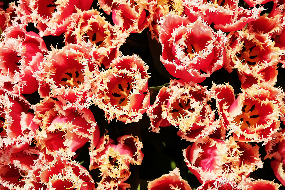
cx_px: 142
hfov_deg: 24.5
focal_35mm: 83
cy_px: 95
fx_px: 657
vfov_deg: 16.5
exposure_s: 1/1400
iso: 400
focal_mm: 55
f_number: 8
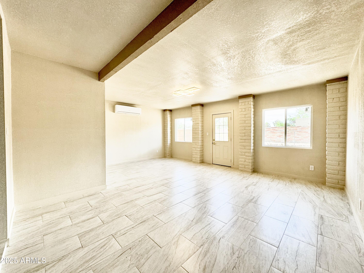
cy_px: 136
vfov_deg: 85.7
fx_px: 147
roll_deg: +0.2
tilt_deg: -1.4
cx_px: 182
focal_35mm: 14
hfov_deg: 102.1
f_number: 2.2
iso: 80
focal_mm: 2.22
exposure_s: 1/120
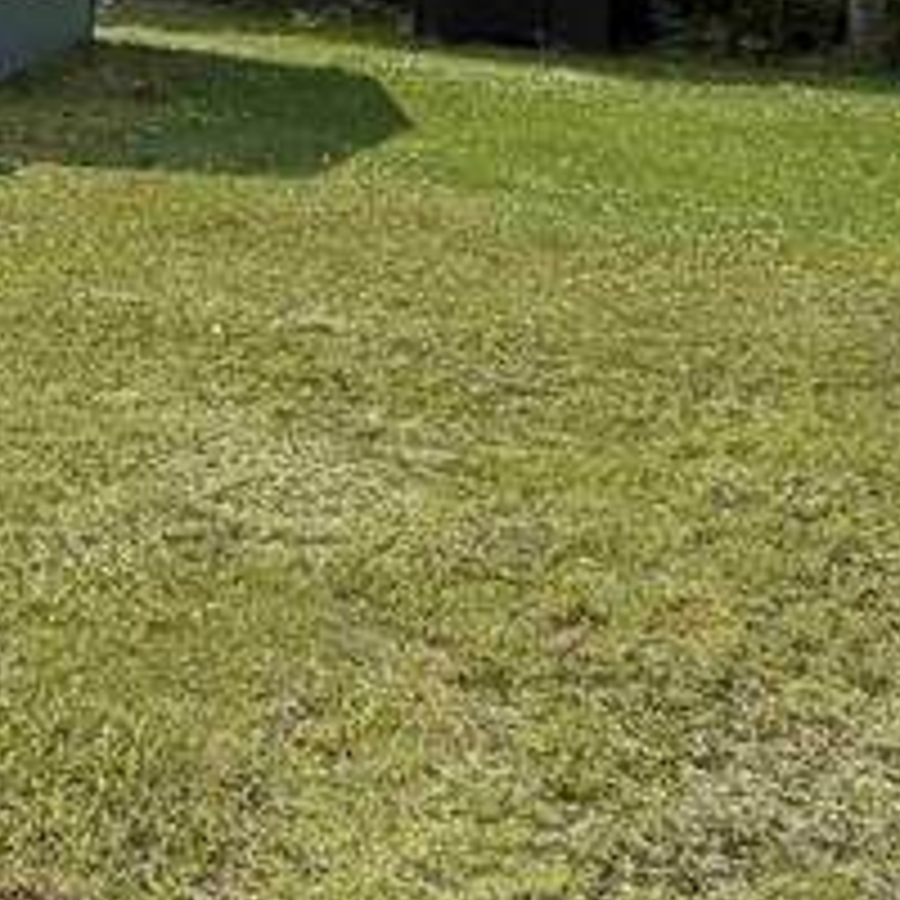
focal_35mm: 79
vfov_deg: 20.4
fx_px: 2324
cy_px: -207
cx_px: 63
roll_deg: +0.0
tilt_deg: +1.0
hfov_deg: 21.4
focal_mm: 2.22
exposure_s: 1/1368
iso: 20
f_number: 2.2
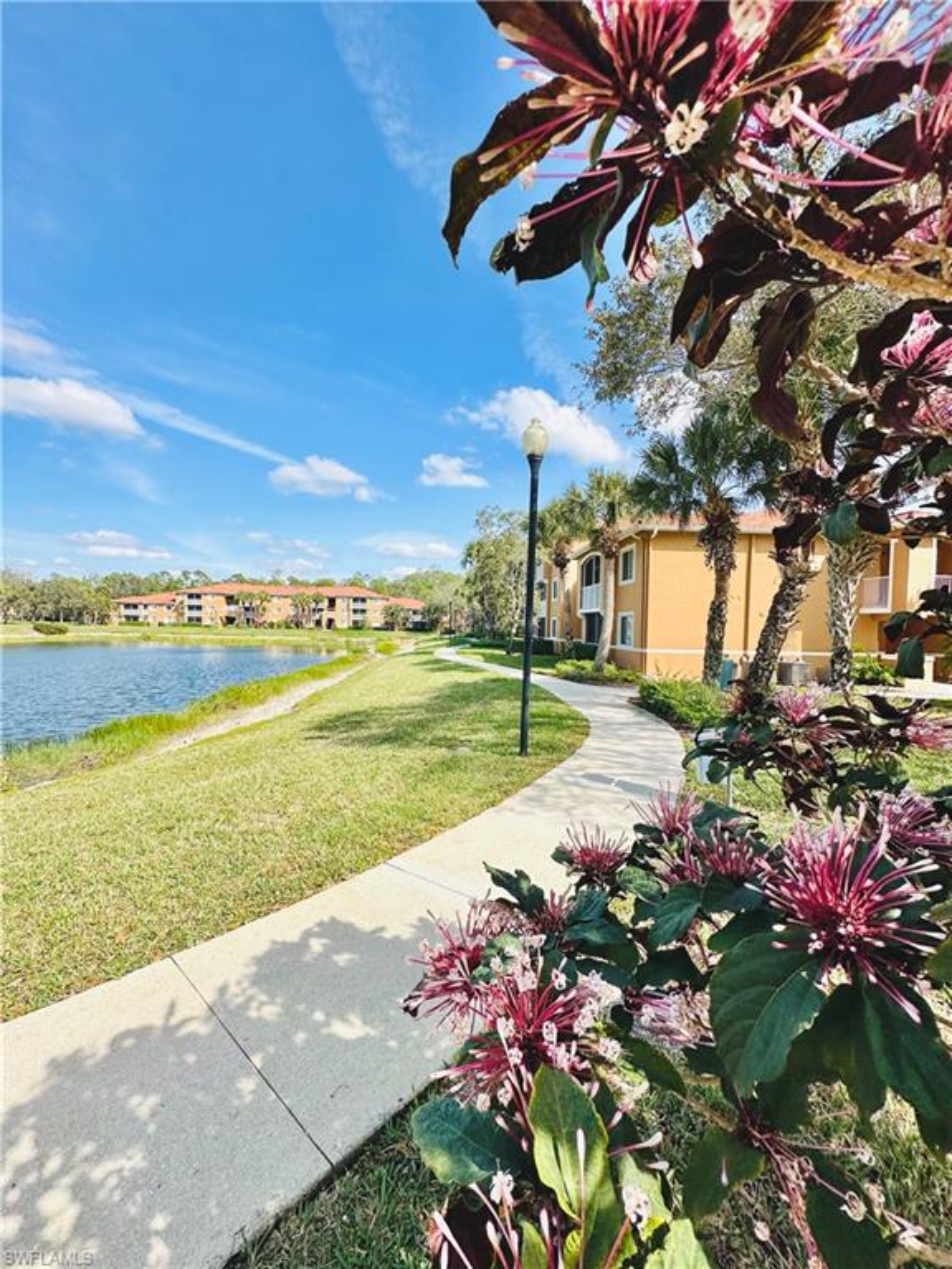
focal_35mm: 14
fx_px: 513
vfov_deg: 102.1
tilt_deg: -0.9
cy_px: 634
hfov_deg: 85.7
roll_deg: -2.4
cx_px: 476
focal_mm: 2.22
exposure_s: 1/1473
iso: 40
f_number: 2.2
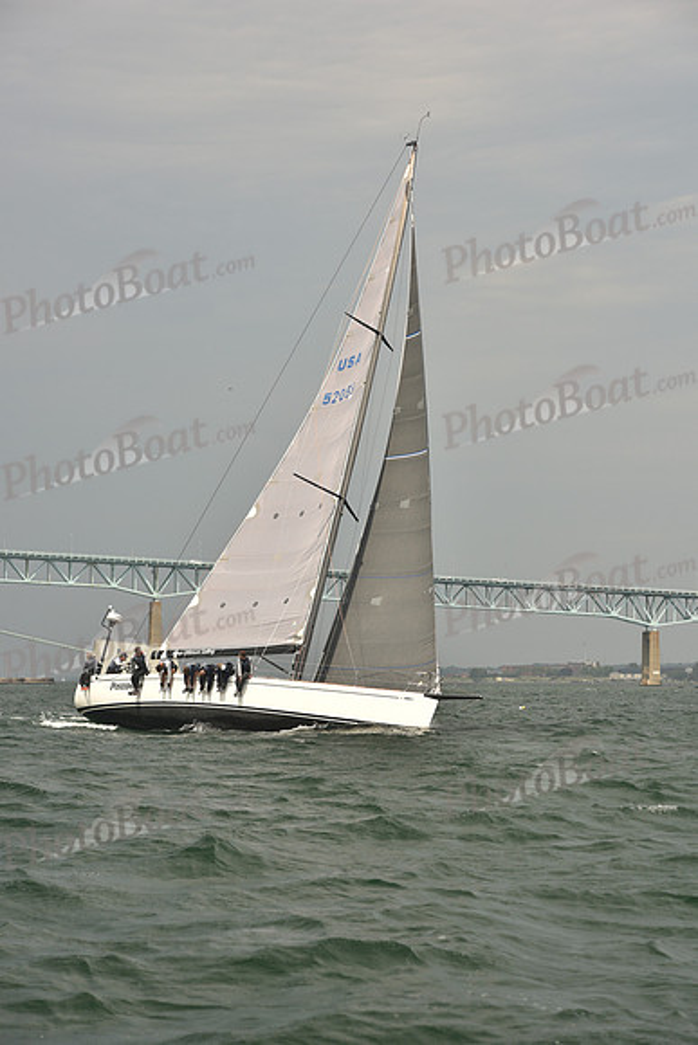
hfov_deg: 14.4
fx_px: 2761
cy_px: 522
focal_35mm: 95
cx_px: 349
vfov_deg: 21.5
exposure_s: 1/640
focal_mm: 95
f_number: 6.3
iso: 250
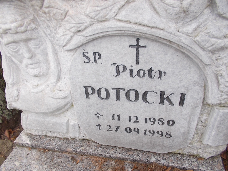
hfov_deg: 67.3
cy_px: 86
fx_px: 171
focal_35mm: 26
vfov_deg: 53.1
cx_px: 114
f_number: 3.2
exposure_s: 1/125
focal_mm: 4.6
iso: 80
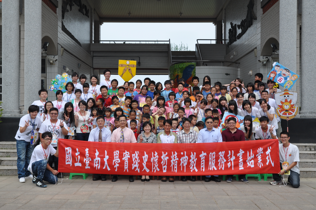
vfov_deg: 32.9
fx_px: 355
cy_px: 105
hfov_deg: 48.0
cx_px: 158
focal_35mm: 40
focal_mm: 27
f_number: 9
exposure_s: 1/320
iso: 200
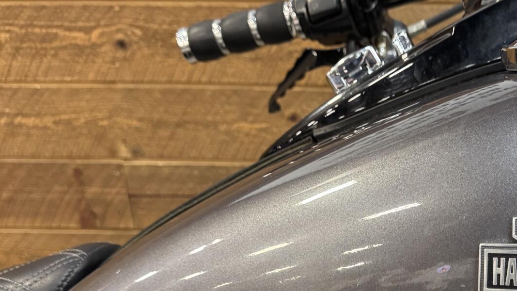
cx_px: 392
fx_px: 672
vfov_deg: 23.8
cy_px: 258
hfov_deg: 40.8
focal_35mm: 49
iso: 400
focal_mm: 6.76
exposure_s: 1/60
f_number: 1.78
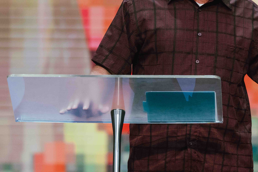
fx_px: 4027
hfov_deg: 3.7
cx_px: 163
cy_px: 69
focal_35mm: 562
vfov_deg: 2.4
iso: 1600
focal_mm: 200
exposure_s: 1/400
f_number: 2.8
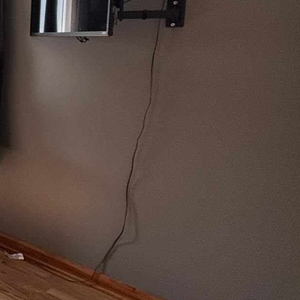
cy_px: 74
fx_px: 402
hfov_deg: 26.5
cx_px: -171
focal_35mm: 41
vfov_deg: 39.8
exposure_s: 1/75
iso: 320
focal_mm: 2.22
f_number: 2.2
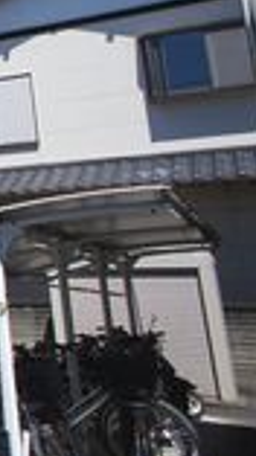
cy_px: 144
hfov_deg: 11.2
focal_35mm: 80
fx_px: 968
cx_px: -448
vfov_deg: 26.4
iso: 200
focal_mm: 16
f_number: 8
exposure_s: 1/640
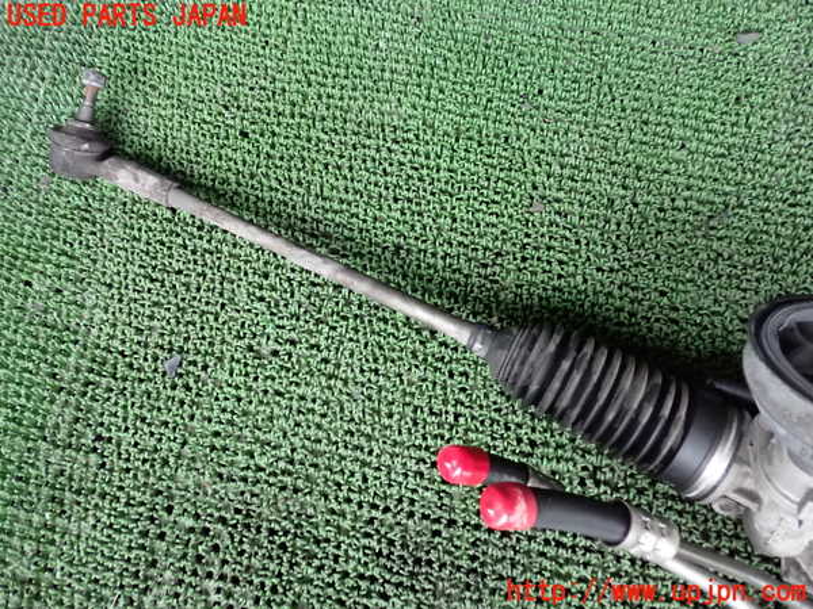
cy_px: 304
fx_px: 705
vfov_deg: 46.8
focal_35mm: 30
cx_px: 406
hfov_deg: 60.0
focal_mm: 5.4
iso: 1600
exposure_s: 1/320
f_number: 2.3
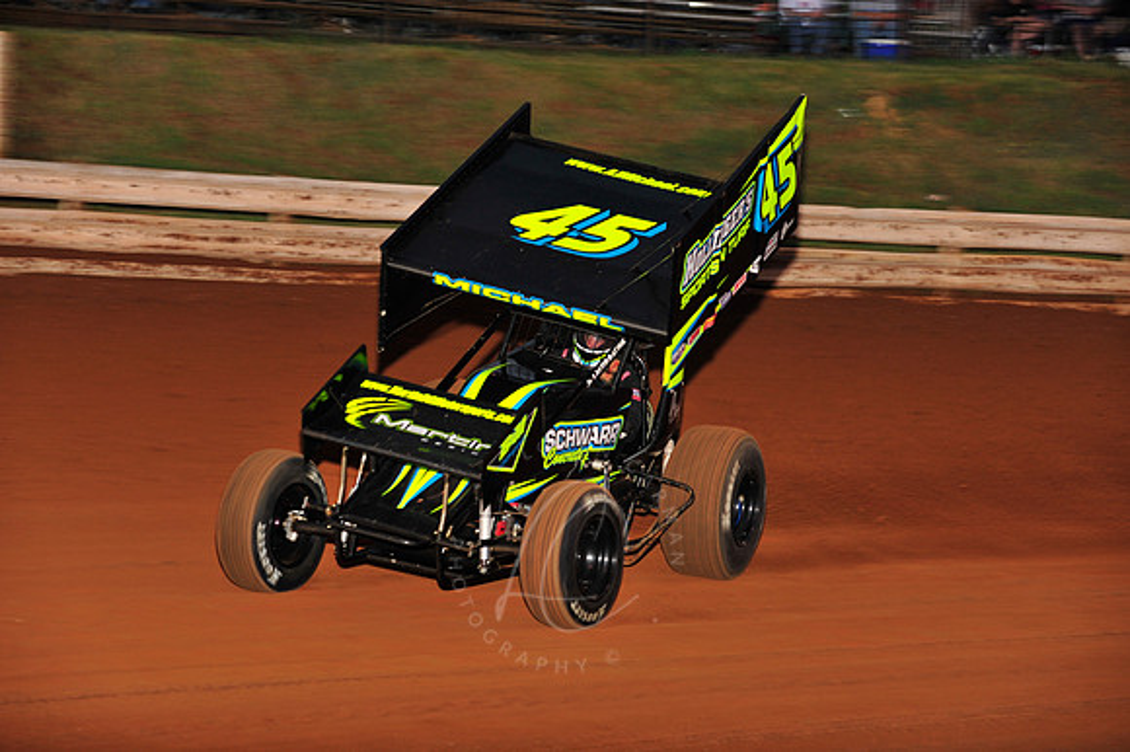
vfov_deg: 11.4
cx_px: 565
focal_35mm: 120
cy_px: 376
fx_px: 3764
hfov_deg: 17.1
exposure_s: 1/320
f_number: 5.6
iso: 800
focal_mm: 120
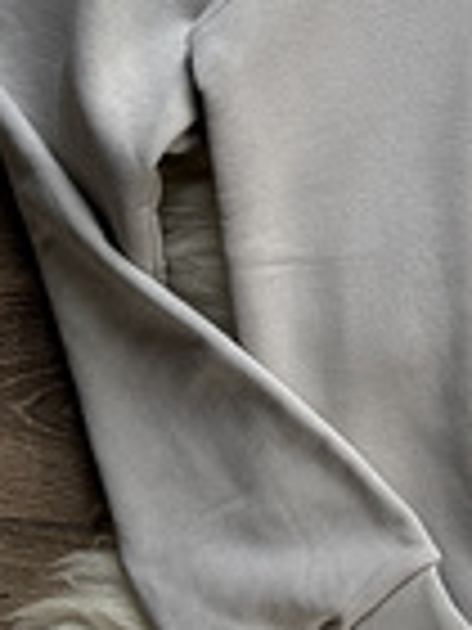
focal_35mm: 86
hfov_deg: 15.5
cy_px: 189
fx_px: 1564
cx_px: 757
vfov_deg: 22.6
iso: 250
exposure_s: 1/104
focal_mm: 6.86
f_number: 1.78
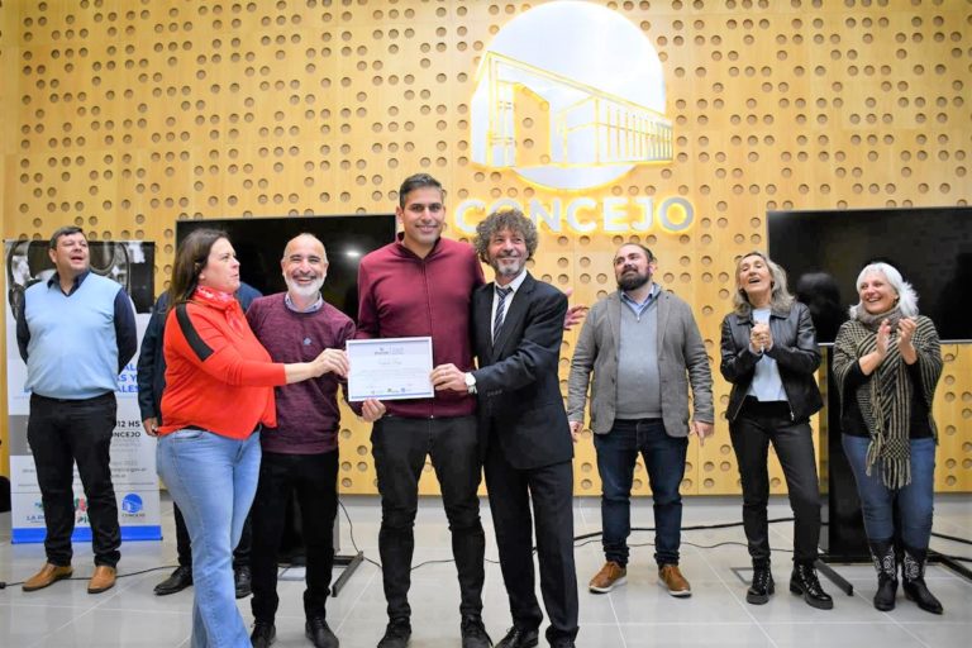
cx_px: 486
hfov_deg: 67.4
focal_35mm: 27
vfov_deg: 47.9
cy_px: 324
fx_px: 729
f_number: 3.5
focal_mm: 18
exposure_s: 1/125
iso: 1600
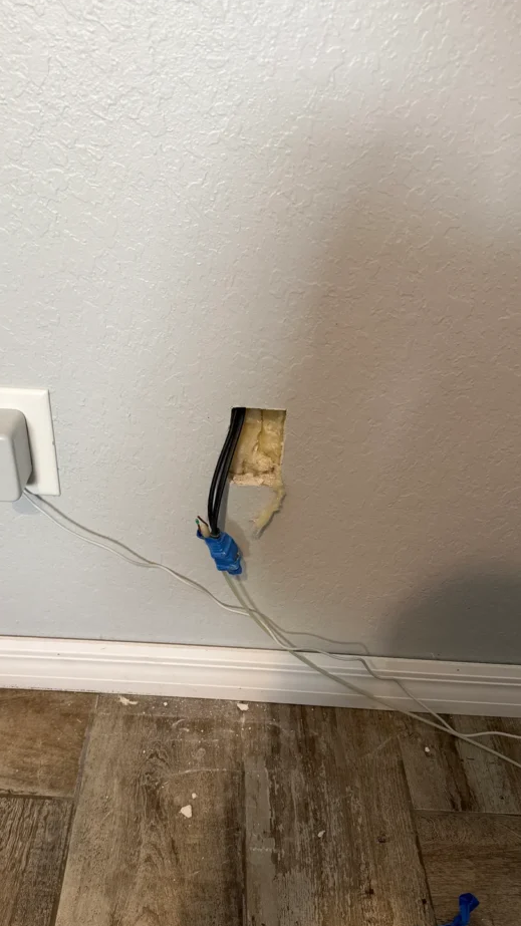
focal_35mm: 29
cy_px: 508
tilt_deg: -36.3
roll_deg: -2.0
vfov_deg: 65.9
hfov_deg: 39.9
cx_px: 197
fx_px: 712
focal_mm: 6.76
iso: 250
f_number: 1.78
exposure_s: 1/60
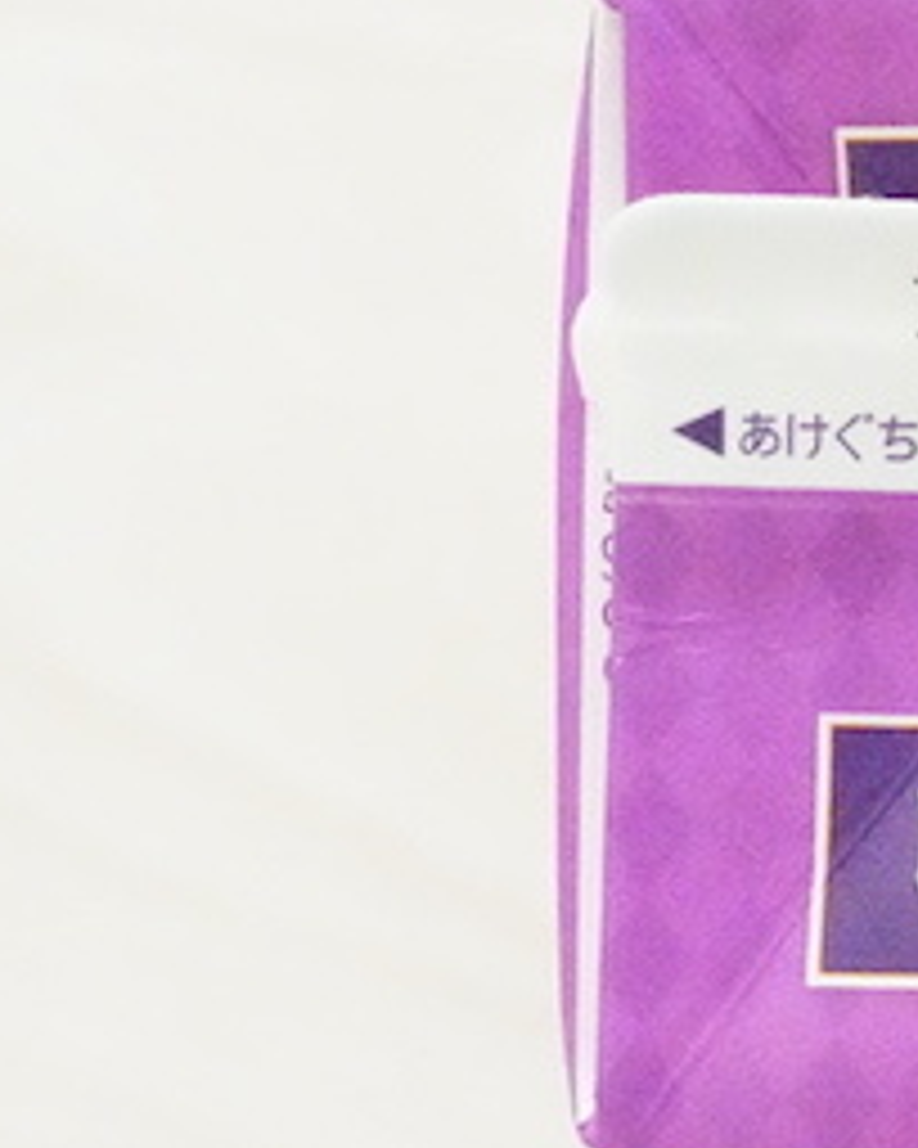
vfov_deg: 18.1
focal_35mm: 106
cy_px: 736
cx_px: 1112
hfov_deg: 14.1
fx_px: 3600
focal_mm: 30
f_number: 8
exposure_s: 1/800
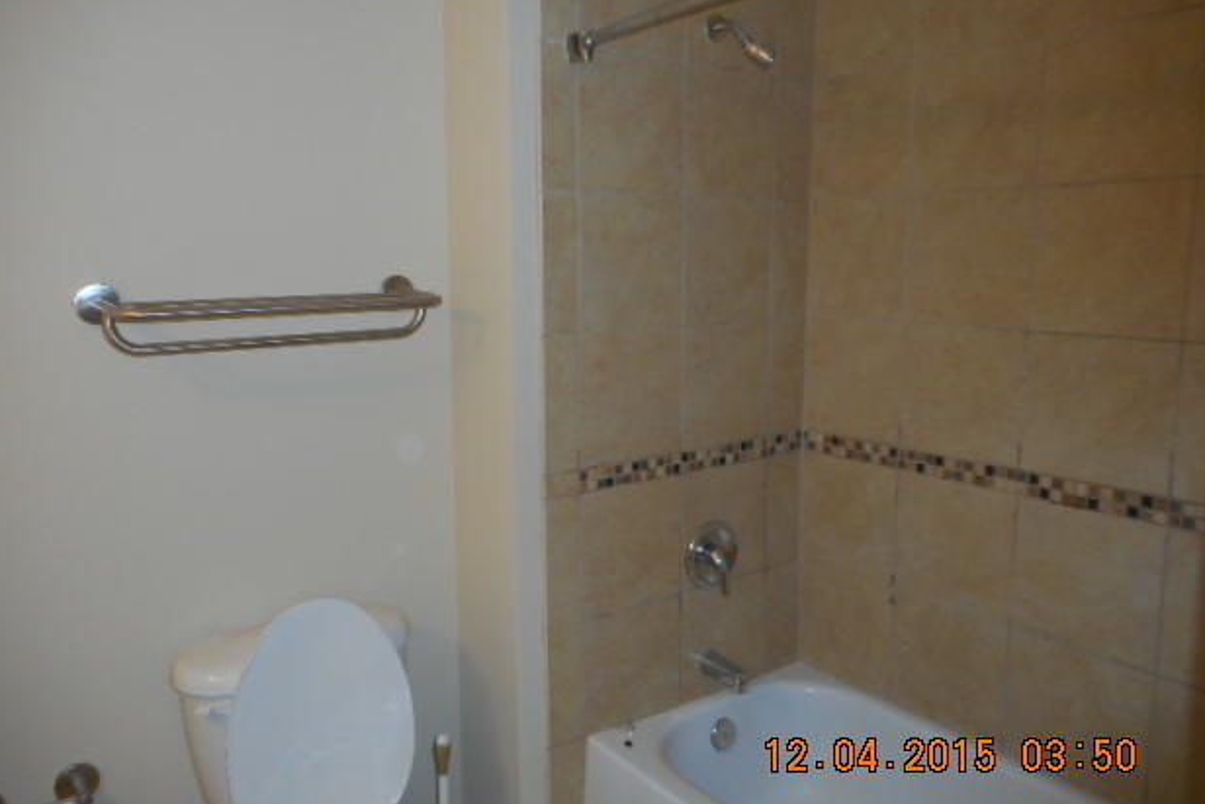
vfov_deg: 47.9
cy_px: 387
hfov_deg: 67.4
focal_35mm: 27
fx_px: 904
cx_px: 585
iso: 200
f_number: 3.7
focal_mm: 4.5
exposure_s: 1/25
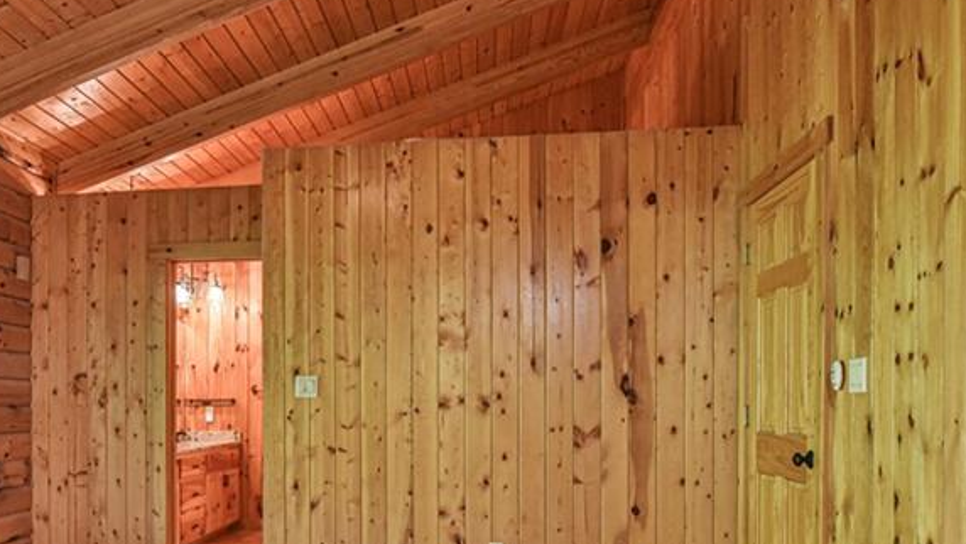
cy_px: 416
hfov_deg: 63.7
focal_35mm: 30
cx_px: 382
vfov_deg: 37.9
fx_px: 769
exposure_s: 1/60
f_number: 4
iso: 1600
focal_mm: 16
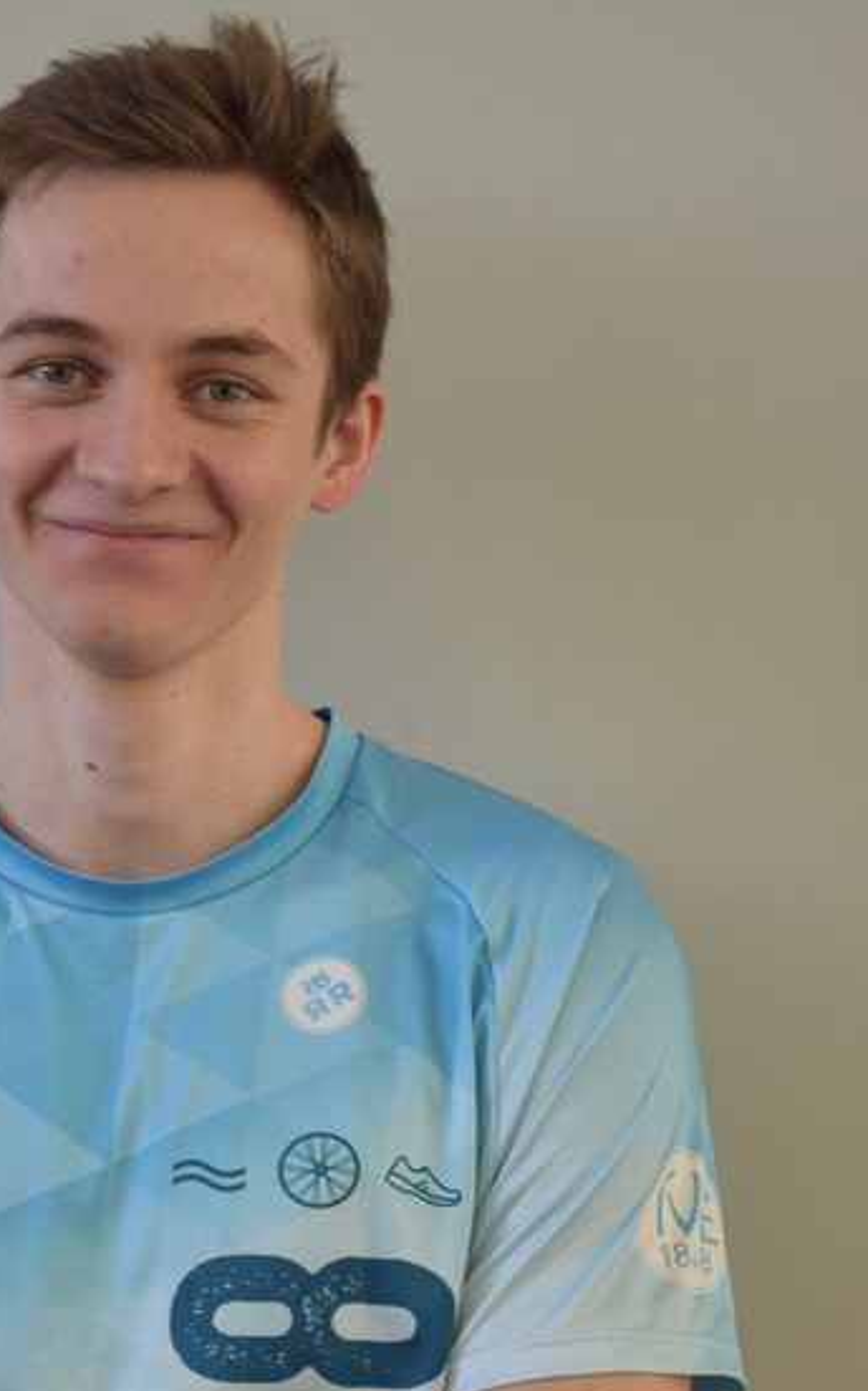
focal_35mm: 138
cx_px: 105
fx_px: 5227
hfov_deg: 9.5
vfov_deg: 15.1
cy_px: 919
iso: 400
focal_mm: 52
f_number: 5
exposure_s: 1/100
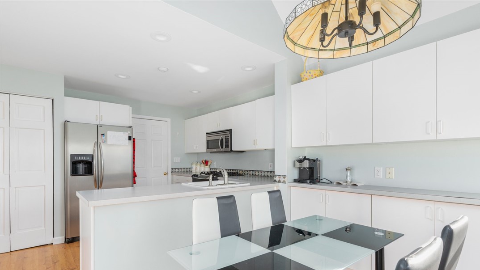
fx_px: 229
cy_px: 161
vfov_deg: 60.6
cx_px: 242
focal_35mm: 18
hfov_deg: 92.7
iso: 800
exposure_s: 1/80
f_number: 7.1
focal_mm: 17
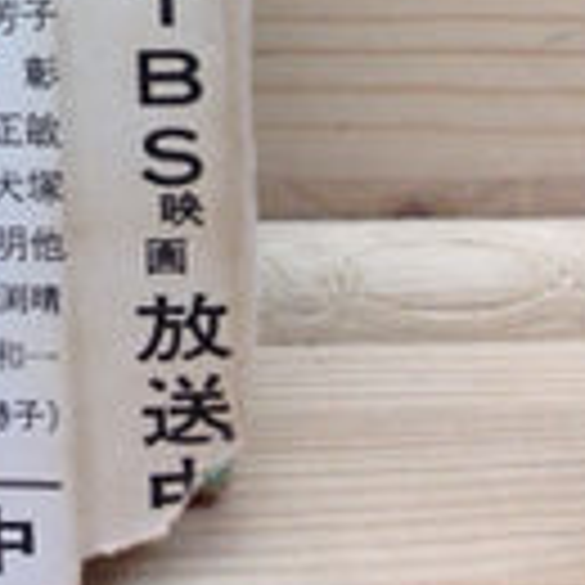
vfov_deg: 12.2
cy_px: -351
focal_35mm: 135
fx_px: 2581
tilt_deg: -12.4
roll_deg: +1.0
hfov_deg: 12.0
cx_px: -446
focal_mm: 4.12
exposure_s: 1/40
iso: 50
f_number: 2.4
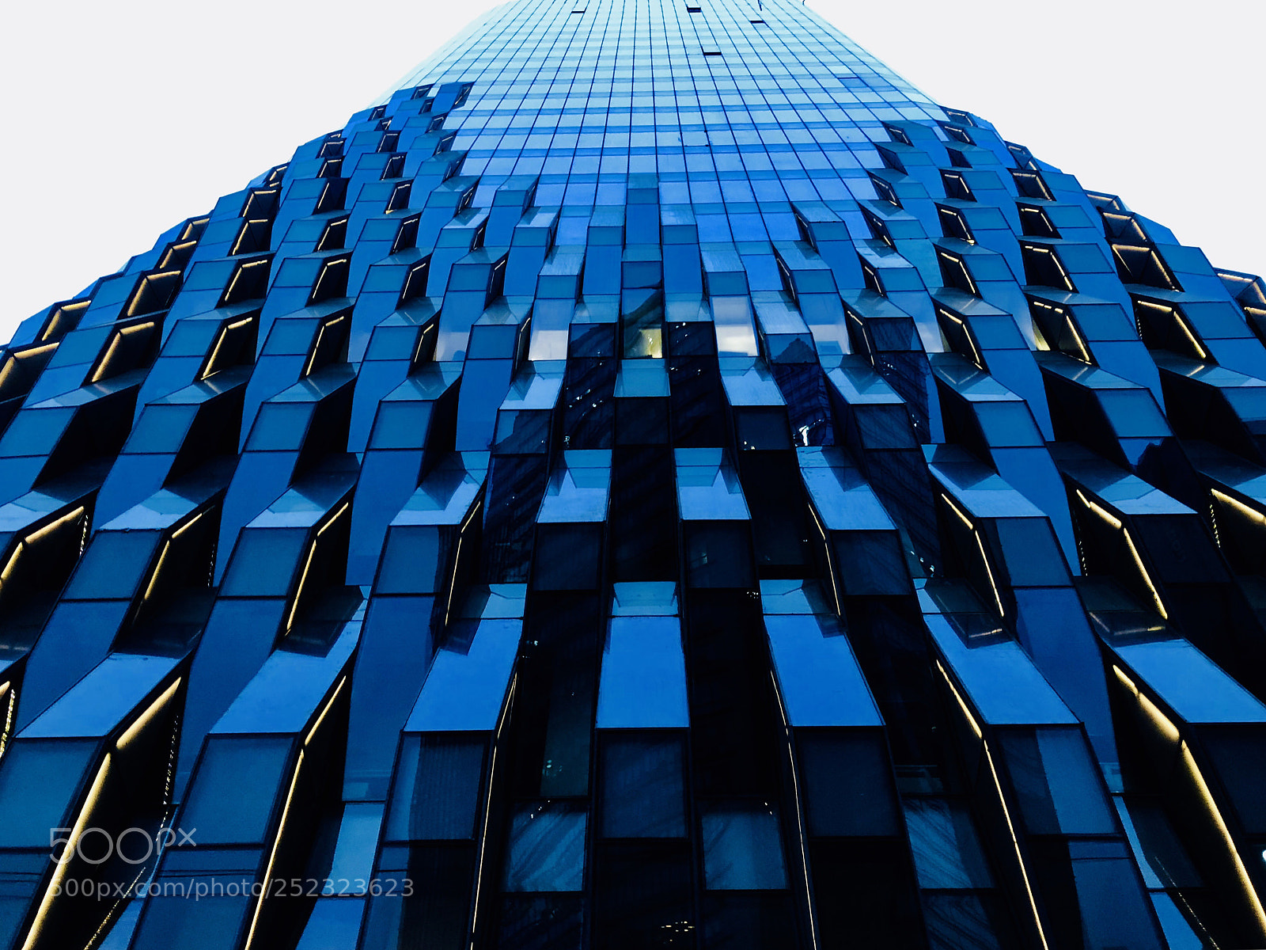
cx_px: 633
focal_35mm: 28
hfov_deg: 63.4
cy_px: 475
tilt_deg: +61.3
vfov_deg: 49.7
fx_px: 1024
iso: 50
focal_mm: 4
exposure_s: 1/17
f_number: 1.8
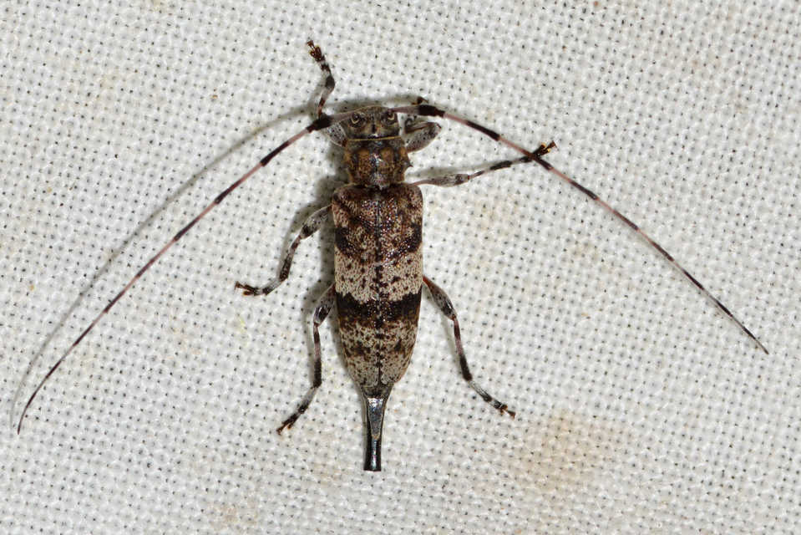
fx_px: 3338
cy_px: 268
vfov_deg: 9.2
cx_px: 400
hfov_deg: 13.7
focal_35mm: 150
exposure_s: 1/200
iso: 100
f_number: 20
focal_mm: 100
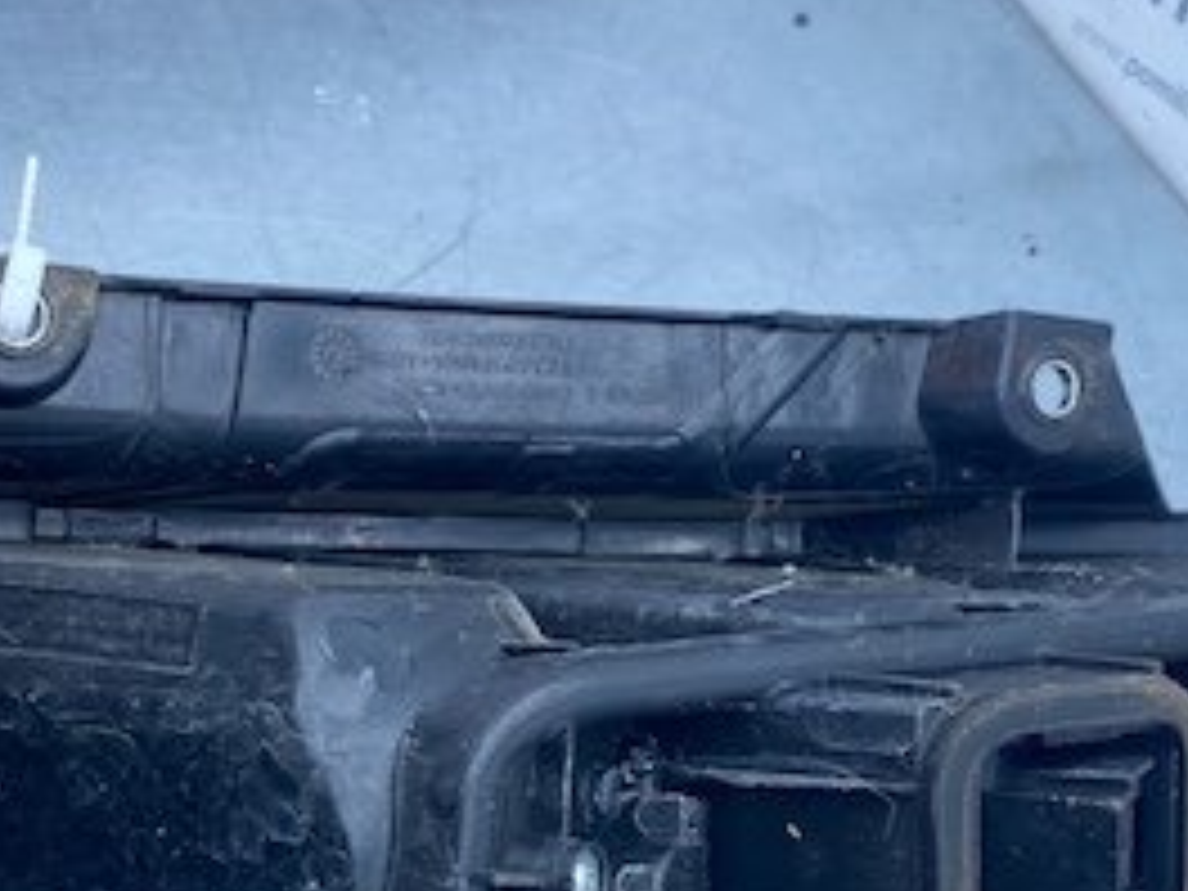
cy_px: 914
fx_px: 2162
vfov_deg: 22.3
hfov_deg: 30.7
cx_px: 567
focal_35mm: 63
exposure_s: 1/483
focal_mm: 4.25
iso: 32
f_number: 1.8
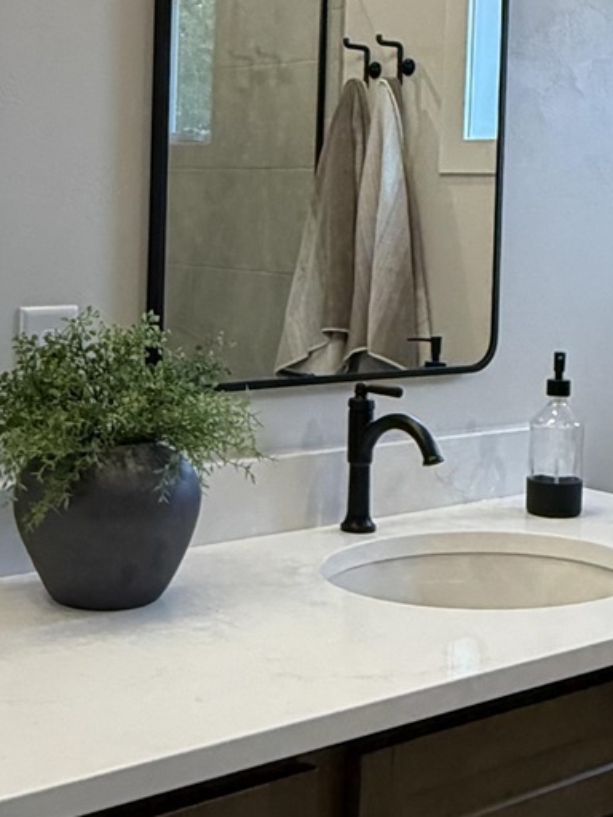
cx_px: 305
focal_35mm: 63
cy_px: 276
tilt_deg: -2.1
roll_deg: -2.1
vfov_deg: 30.5
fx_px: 1488
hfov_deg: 23.3
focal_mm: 2.22
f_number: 2.2
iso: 160
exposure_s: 1/120
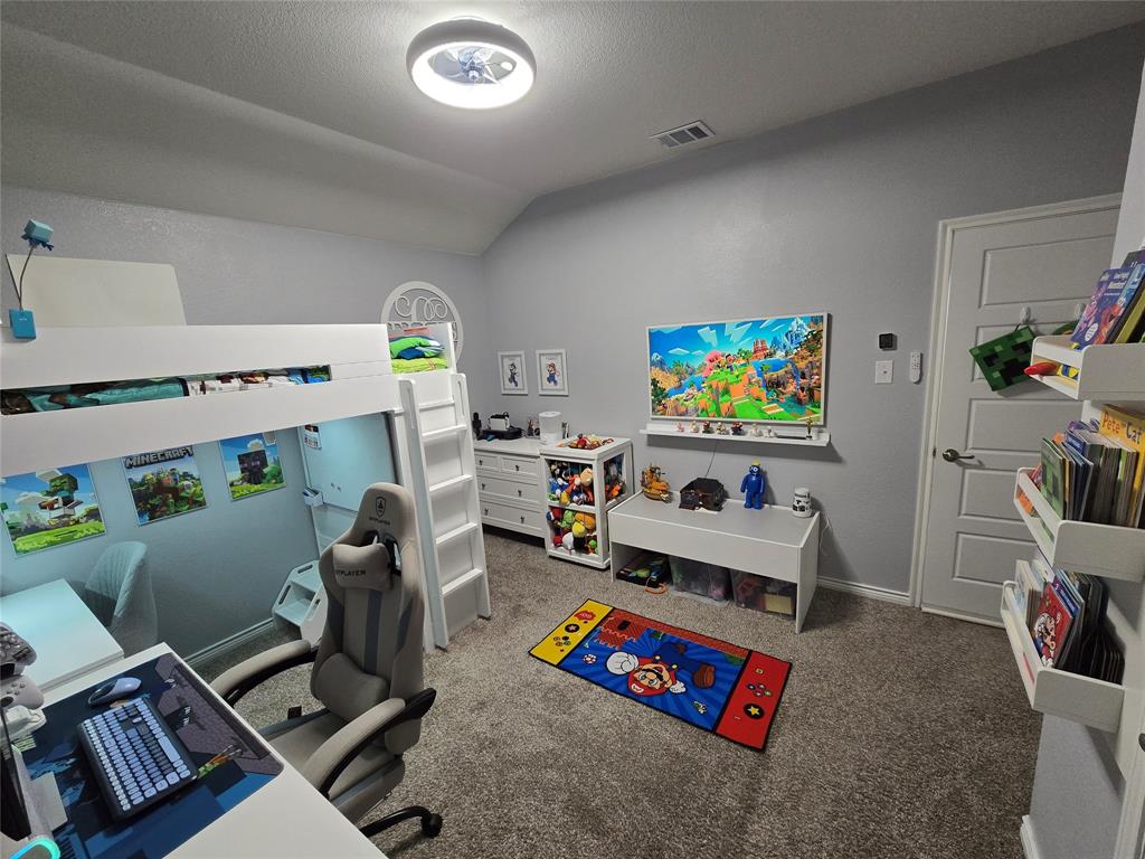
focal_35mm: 13
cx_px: 572
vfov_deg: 89.9
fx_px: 430
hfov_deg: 106.2
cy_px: 430
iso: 250
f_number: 2.2
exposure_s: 1/60
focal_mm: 2.2
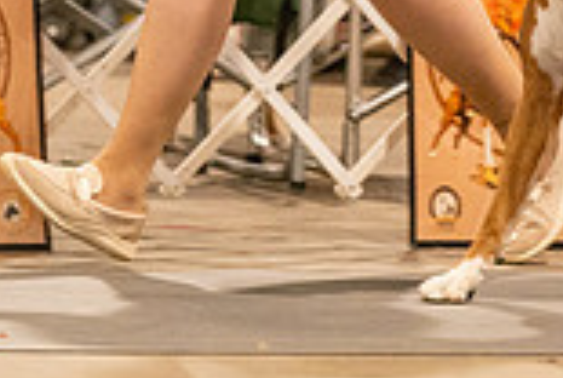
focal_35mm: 534
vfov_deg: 2.6
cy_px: -245
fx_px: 8367
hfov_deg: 3.8
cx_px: 574
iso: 6400
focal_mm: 143
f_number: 3.5
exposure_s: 1/250
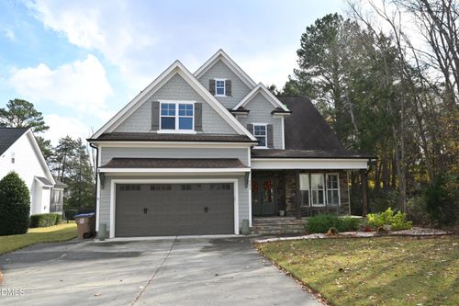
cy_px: 153
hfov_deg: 70.5
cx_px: 230
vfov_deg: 50.4
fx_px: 325
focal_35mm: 26
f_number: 16
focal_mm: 25.5
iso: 200
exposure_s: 1/60
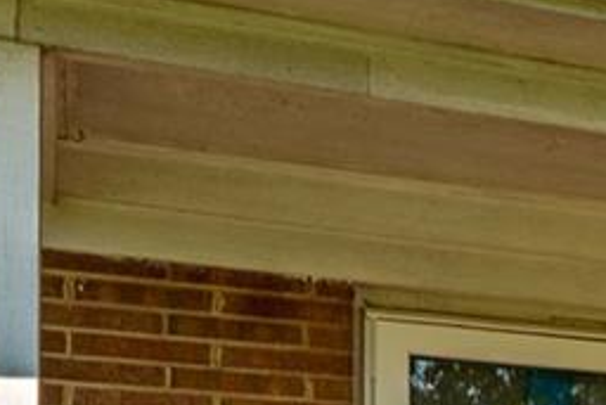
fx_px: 2156
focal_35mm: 128
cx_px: 1636
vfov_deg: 10.1
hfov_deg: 11.7
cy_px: 733
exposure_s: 1/100
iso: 100
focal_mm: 16
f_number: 8
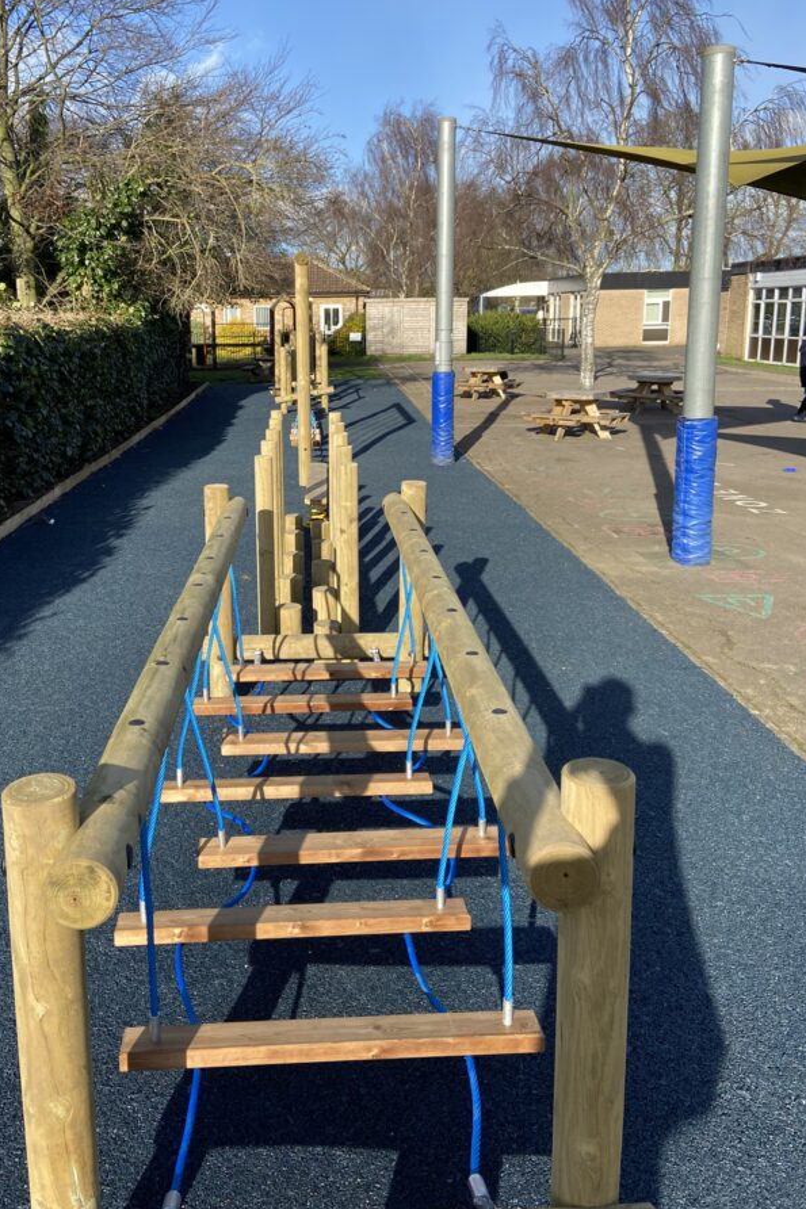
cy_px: 539
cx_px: 320
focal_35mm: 31
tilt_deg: -11.4
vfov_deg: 60.1
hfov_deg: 42.1
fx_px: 1041
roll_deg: +0.4
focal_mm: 4.25
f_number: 1.8
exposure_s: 1/1631
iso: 32
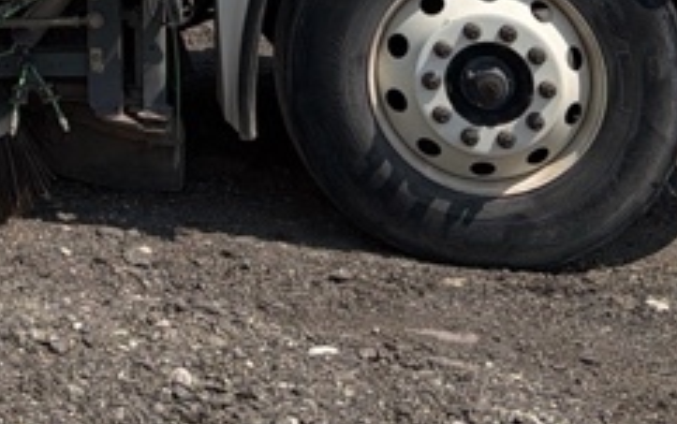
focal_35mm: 108
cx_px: -253
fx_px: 1994
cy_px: -441
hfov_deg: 17.8
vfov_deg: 11.0
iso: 80
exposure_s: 1/9091
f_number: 1.78
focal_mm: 6.76
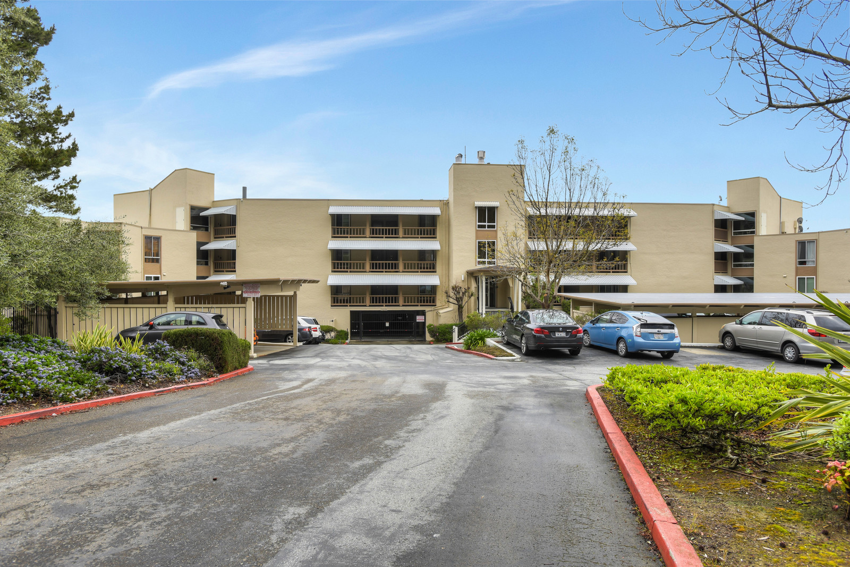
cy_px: 284
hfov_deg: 73.7
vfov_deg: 53.1
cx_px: 425
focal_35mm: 24
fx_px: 567
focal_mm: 24
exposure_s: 1/250
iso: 100
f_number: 8
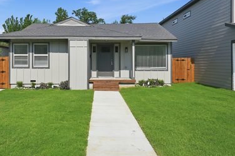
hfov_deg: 58.1
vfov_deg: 41.0
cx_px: 91
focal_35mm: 32
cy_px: 65
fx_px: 209
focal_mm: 24
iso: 400
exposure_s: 1/1000
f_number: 9
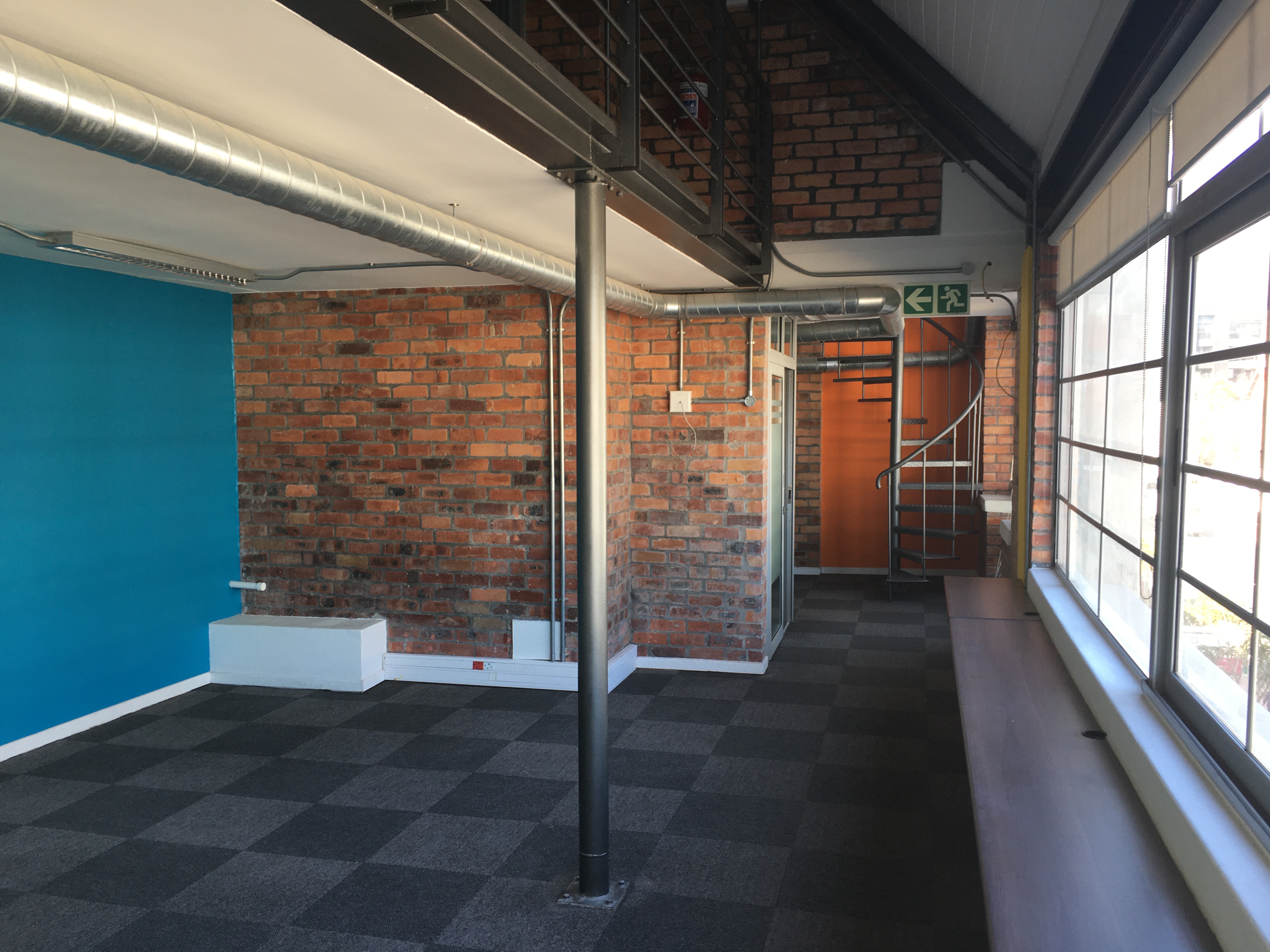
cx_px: 635
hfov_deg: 61.7
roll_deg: +0.5
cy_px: 476
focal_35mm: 29
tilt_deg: -2.7
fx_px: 1064
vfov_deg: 48.2
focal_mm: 4.15
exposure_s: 1/39
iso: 25
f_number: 2.2
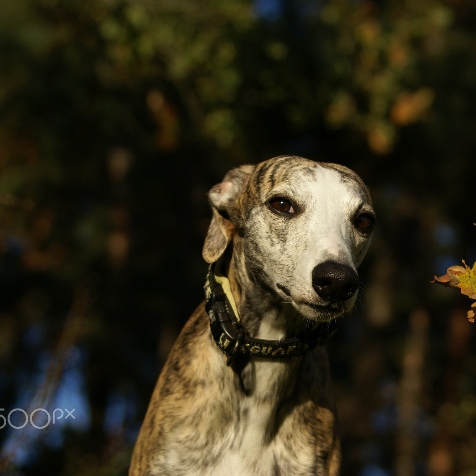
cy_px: 238
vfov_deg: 12.2
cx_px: 322
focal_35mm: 144
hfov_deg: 12.1
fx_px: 2235
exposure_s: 1/640
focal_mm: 75
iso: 100
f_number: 5.6
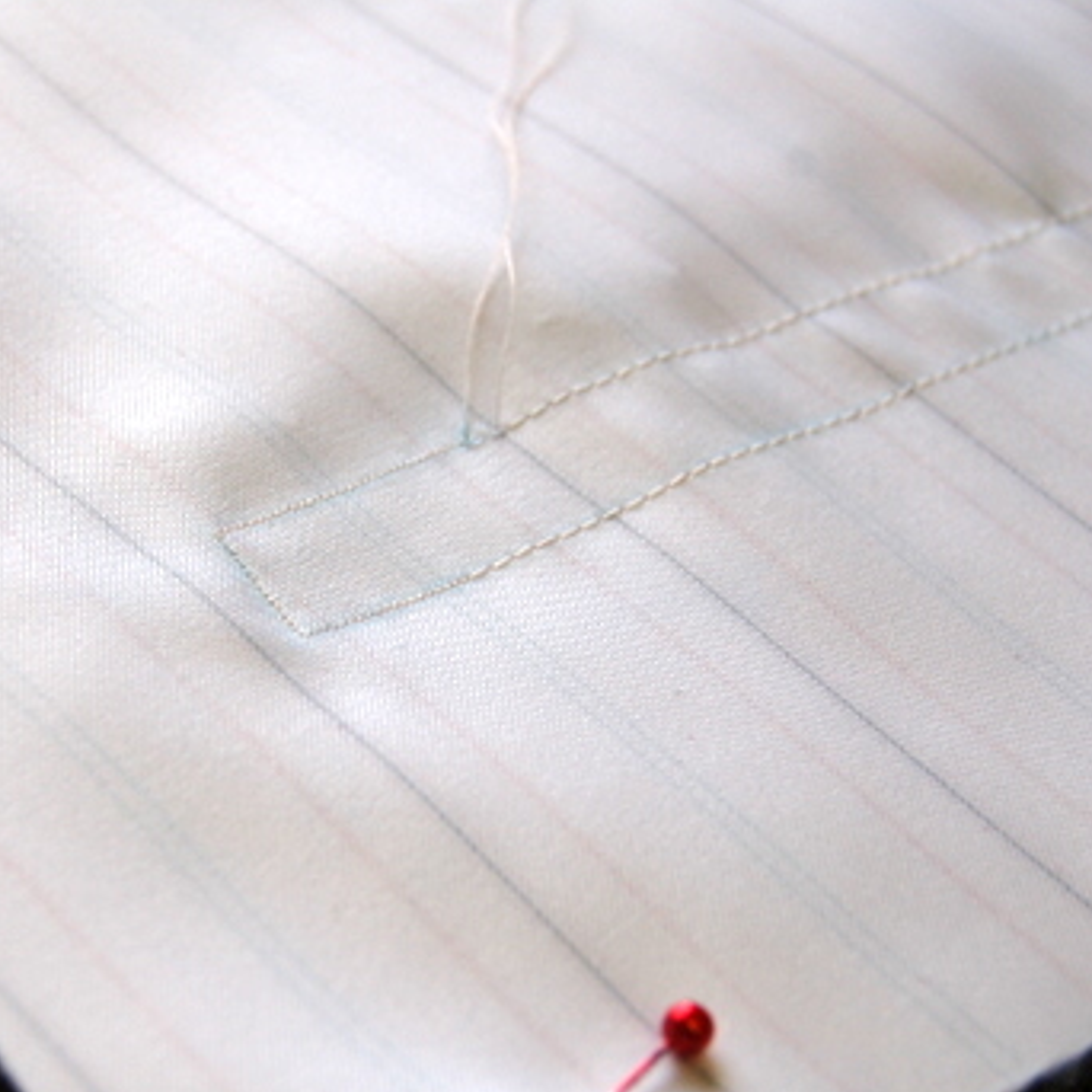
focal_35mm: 85
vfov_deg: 20.4
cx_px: 415
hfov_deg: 20.4
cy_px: 595
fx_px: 3034
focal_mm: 38
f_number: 6.3
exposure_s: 1/160
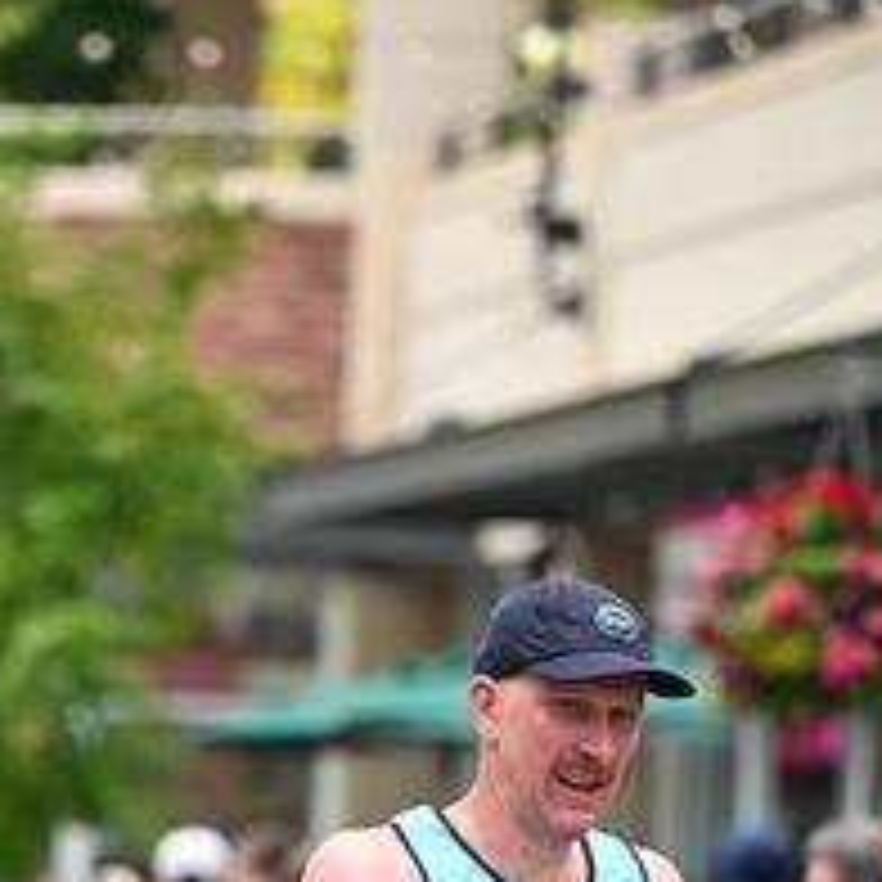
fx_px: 8936
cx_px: 14
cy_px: 736
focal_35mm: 310
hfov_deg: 5.6
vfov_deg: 5.6
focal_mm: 130
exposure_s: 1/2000
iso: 1250
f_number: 2.8
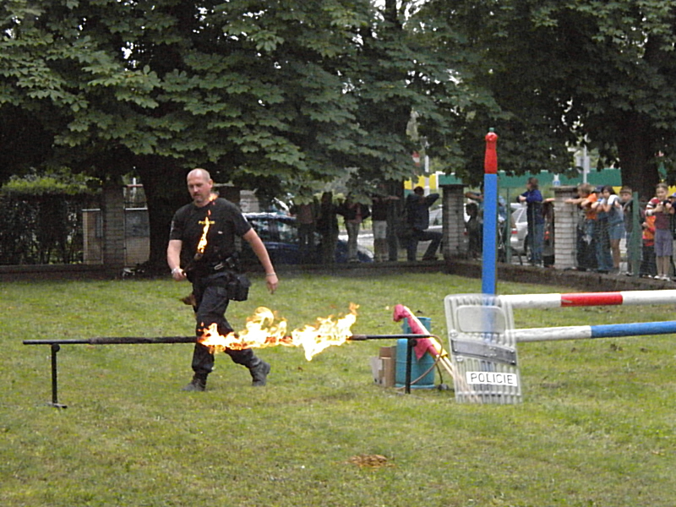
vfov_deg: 14.1
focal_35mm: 105
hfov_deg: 18.7
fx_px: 2050
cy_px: 254
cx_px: 338
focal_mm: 18.9
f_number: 8.5
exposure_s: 1/579
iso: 1600
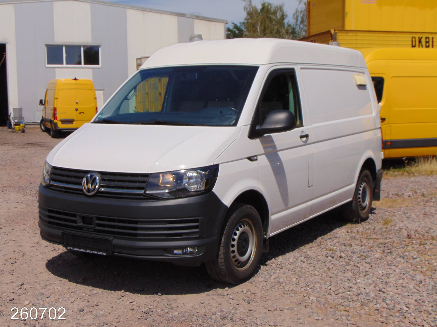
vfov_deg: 29.1
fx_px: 631
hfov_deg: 38.2
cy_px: 164
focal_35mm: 50
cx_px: 218
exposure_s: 1/400
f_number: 9
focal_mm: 9
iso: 80
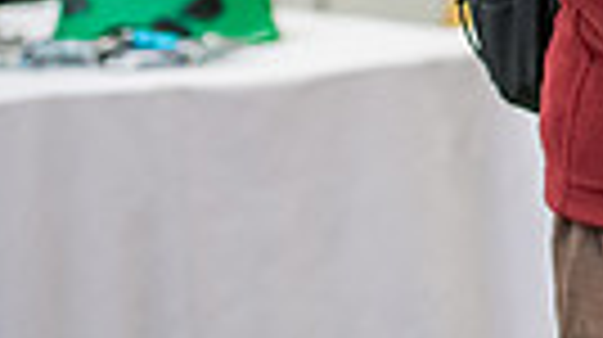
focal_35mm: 318
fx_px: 5078
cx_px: 1260
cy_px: -466
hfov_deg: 6.6
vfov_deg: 3.7
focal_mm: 70
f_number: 3.2
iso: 2500
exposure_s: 1/200
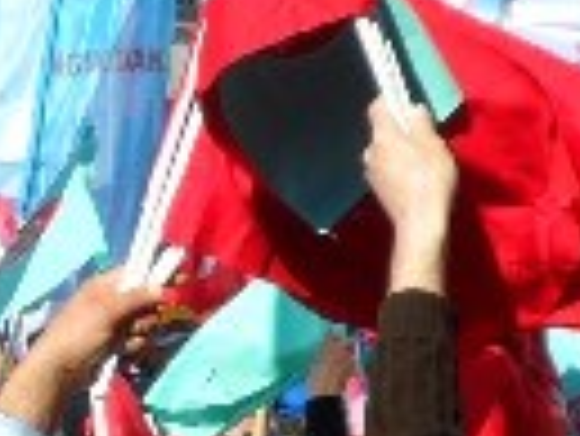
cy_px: 458
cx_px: -405
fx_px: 2901
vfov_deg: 8.5
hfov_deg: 10.8
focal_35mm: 173
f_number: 3.1
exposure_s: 1/750
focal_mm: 4.9
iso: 80
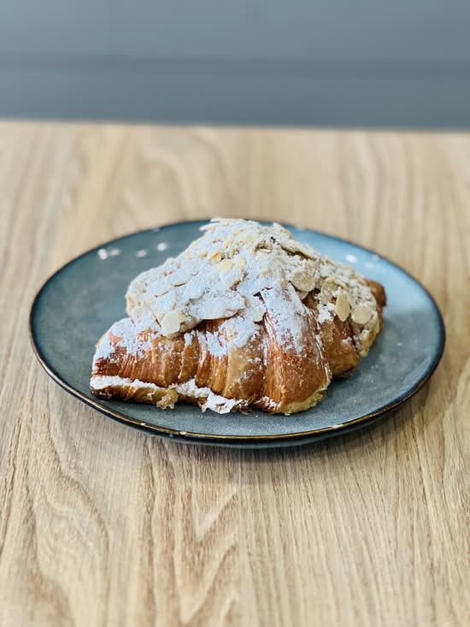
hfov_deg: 19.1
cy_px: 314
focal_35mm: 77
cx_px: 235
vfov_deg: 25.3
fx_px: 1394
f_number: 2.8
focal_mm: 9
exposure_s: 1/100
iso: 125
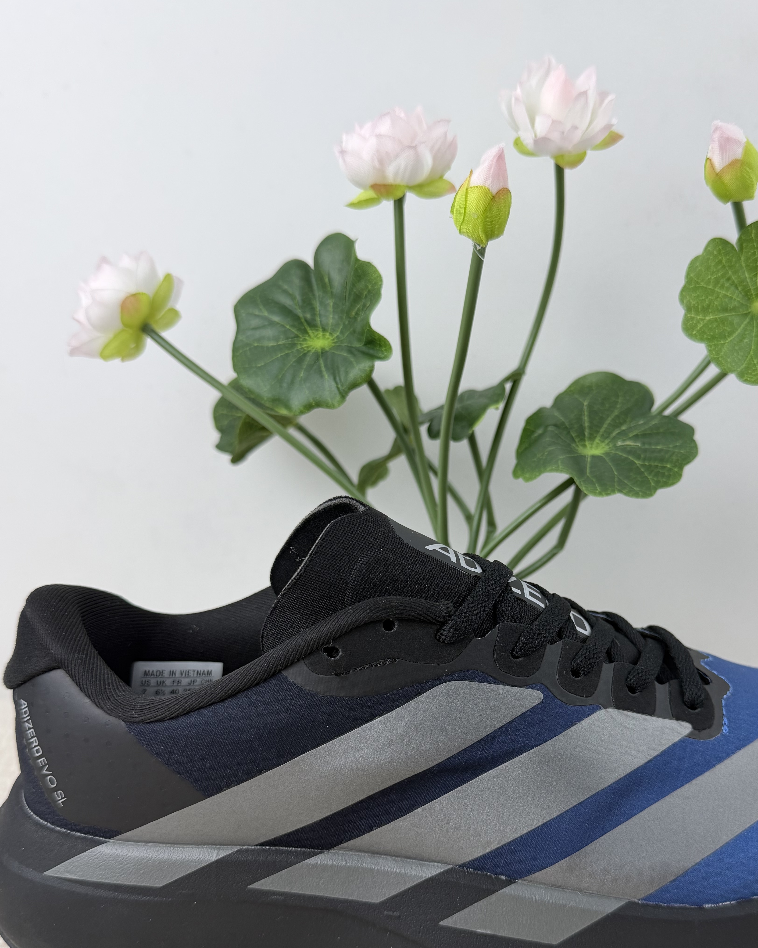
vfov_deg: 53.7
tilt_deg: -19.2
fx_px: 925
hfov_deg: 44.2
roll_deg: -0.4
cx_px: 471
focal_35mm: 33
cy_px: 587
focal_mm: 6.76
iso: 100
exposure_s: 1/100
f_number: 1.78
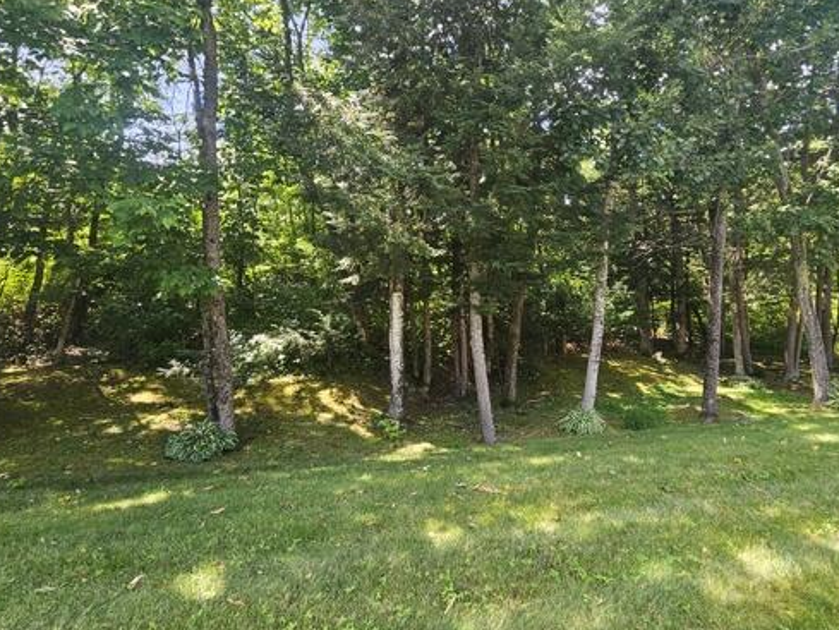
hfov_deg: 90.6
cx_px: 472
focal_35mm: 17
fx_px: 412
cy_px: 287
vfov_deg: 74.6
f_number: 2.2
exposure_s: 1/132
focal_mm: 2.2
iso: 50
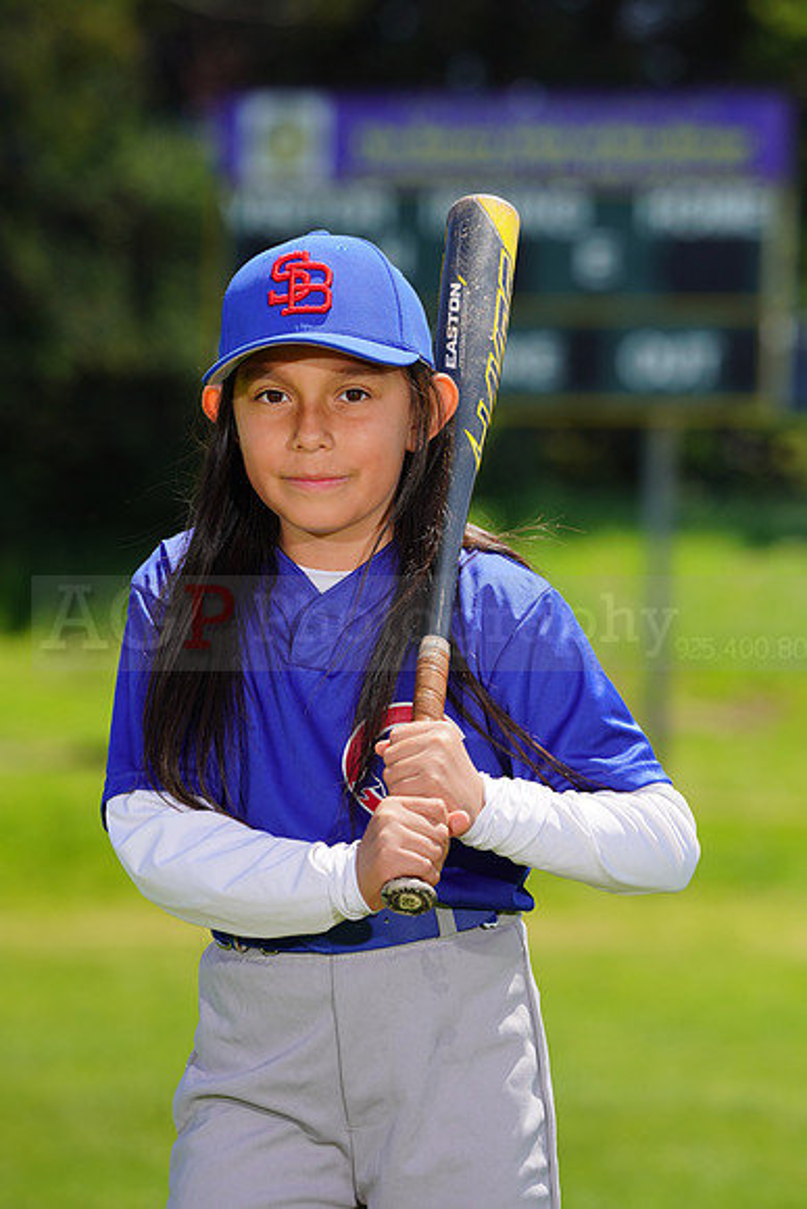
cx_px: 404
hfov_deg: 5.0
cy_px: 604
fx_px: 9207
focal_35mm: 274
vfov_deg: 7.5
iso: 100
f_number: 8
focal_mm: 274
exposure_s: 1/250
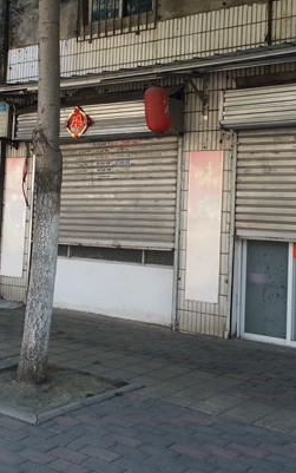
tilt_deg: -0.2
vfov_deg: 43.3
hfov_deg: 27.9
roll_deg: -4.5
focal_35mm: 46
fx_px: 593
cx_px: 106
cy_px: 195
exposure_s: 1/326
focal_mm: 4.15
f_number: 2.2
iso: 32
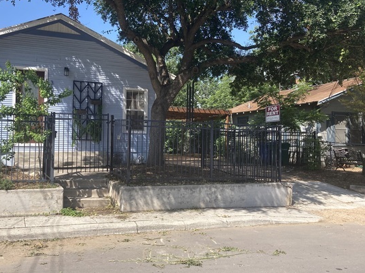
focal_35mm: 35
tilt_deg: +2.3
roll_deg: -1.0
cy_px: 136
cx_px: 145
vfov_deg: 40.7
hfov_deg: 52.3
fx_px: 369
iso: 20
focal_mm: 3.99
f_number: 1.8
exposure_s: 1/1297
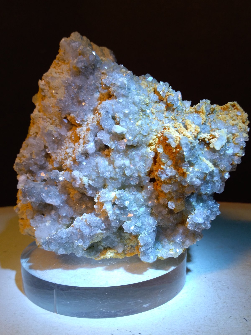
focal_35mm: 26
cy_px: 168
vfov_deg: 67.3
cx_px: 126
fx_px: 251
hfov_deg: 53.1
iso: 112
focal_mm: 3.54
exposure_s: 1/30
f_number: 2
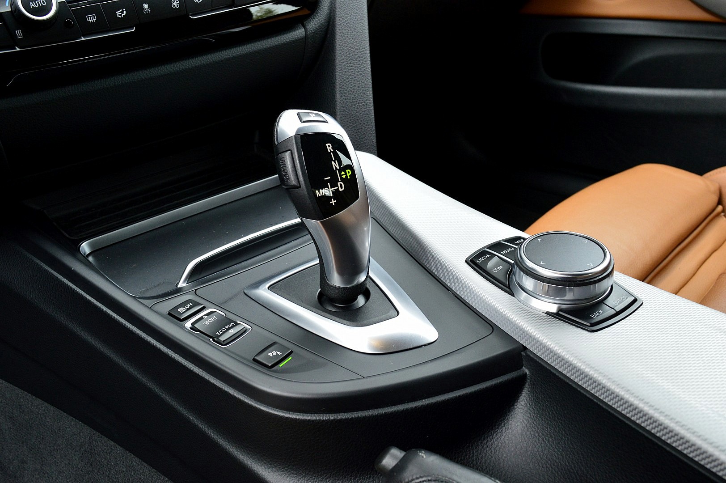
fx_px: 695
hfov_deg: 55.1
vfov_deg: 38.3
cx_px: 363
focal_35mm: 34
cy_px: 242
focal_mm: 23
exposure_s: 1/60
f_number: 8
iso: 800
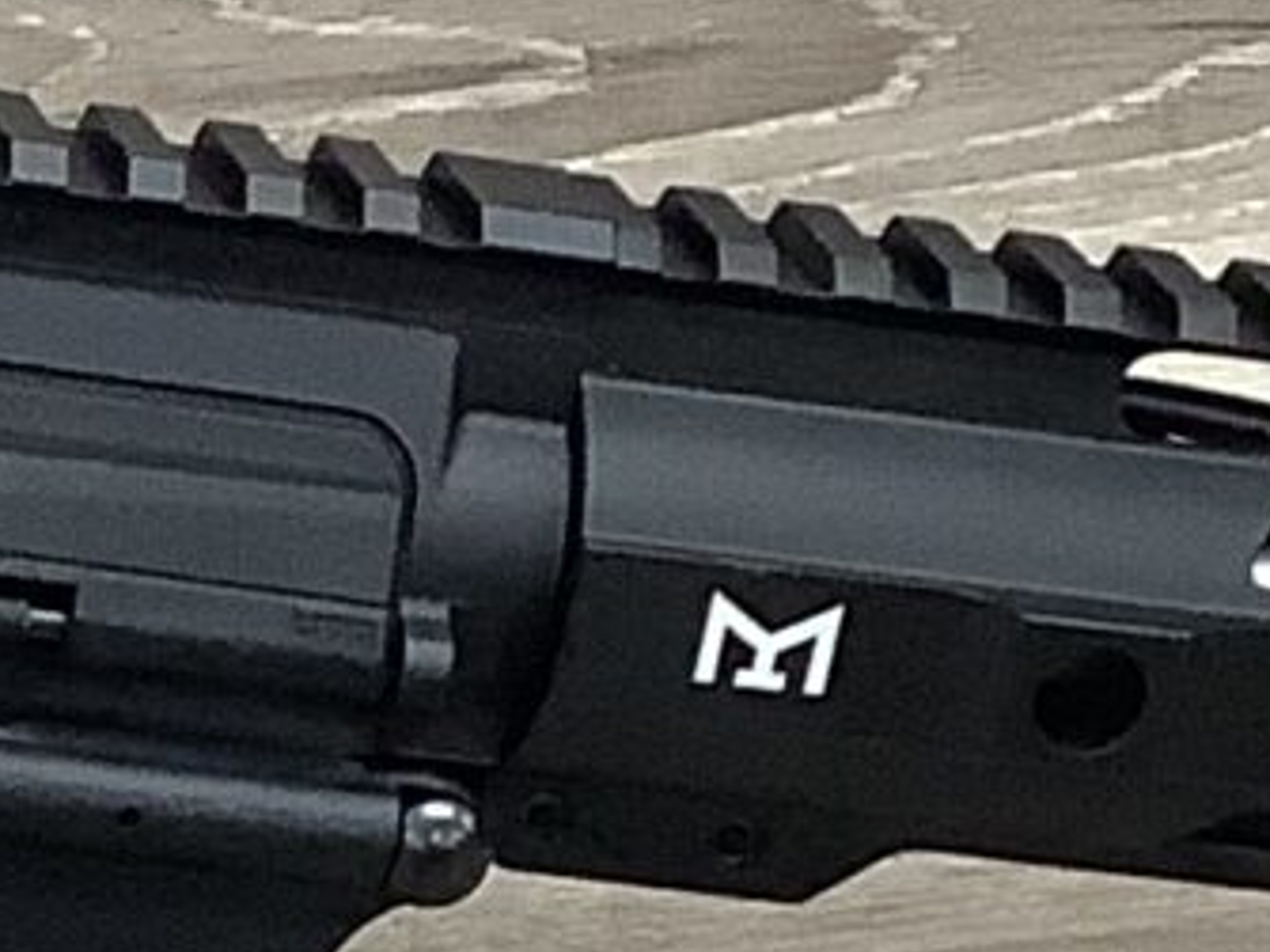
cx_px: -743
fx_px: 8692
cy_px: 1096
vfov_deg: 6.2
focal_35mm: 237
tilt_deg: -22.8
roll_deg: +3.8
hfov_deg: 8.2
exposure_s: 1/60
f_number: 2.4
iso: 125
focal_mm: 3.3
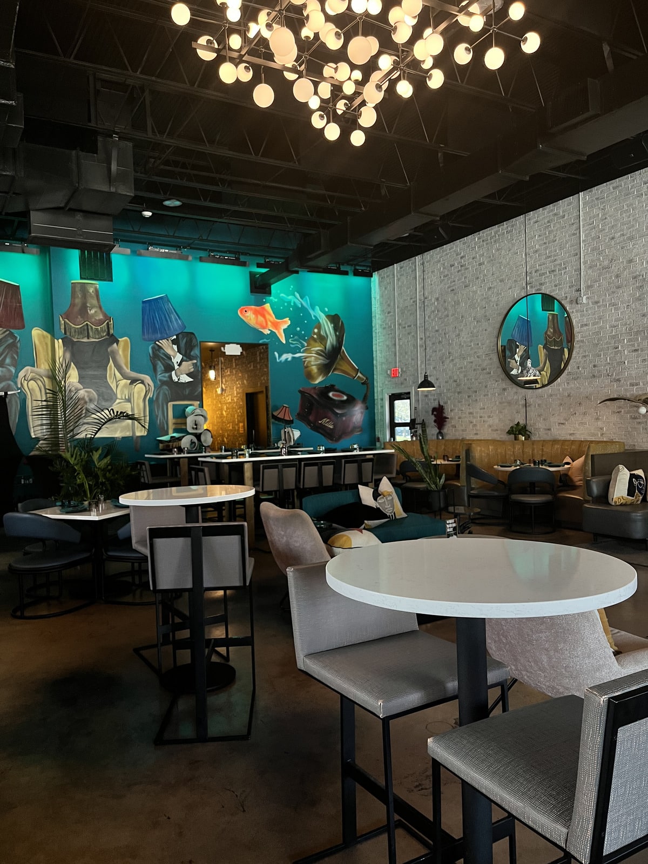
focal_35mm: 26
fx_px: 649
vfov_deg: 67.3
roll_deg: +3.0
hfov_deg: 53.1
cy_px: 432
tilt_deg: -1.3
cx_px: 324
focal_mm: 5.1
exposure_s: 1/59
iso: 125
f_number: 1.6
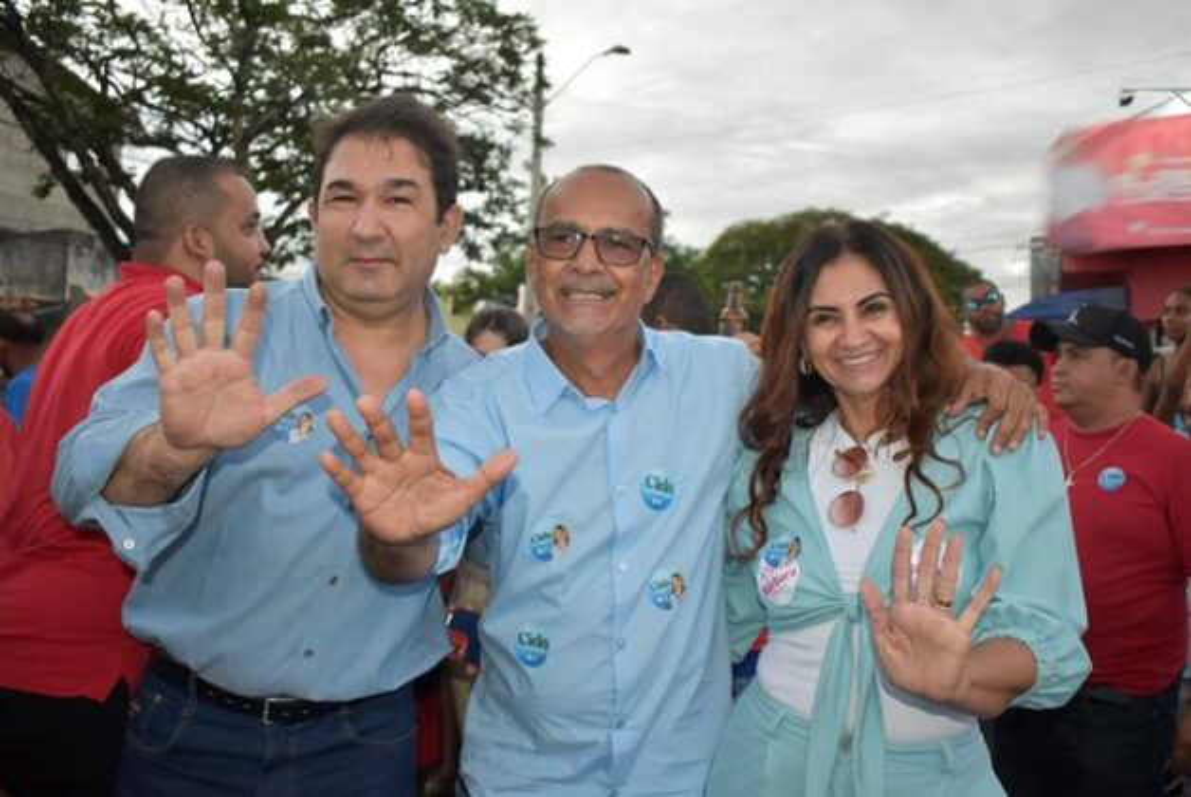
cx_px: 596
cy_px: 398
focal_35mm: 34
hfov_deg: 55.1
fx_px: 1142
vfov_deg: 38.4
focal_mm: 23
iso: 800
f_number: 4.5
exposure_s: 1/80
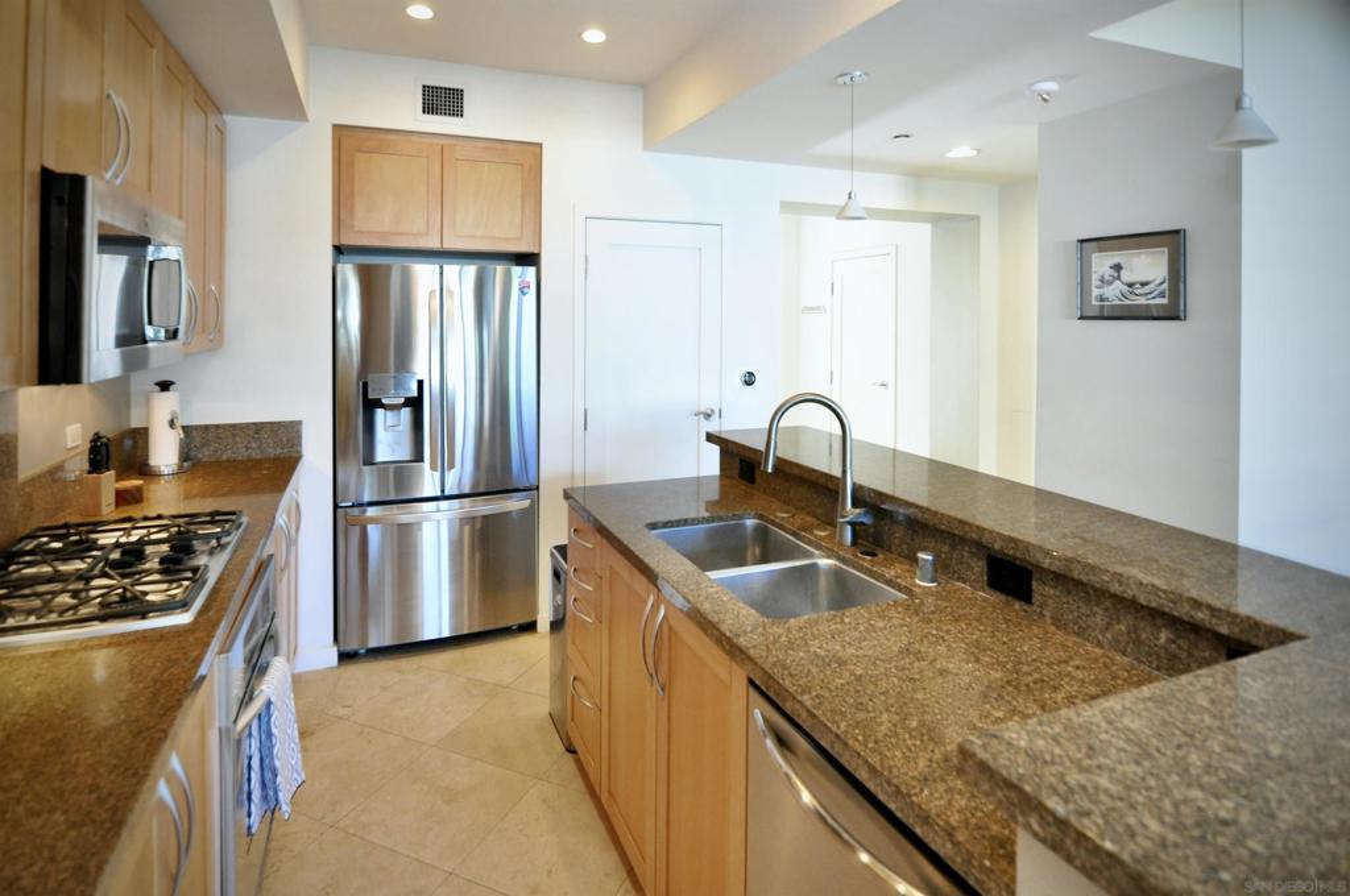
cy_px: 448
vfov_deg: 71.9
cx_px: 675
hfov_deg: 95.1
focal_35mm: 16
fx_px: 618
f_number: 2.8
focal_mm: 11
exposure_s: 1/30
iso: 800
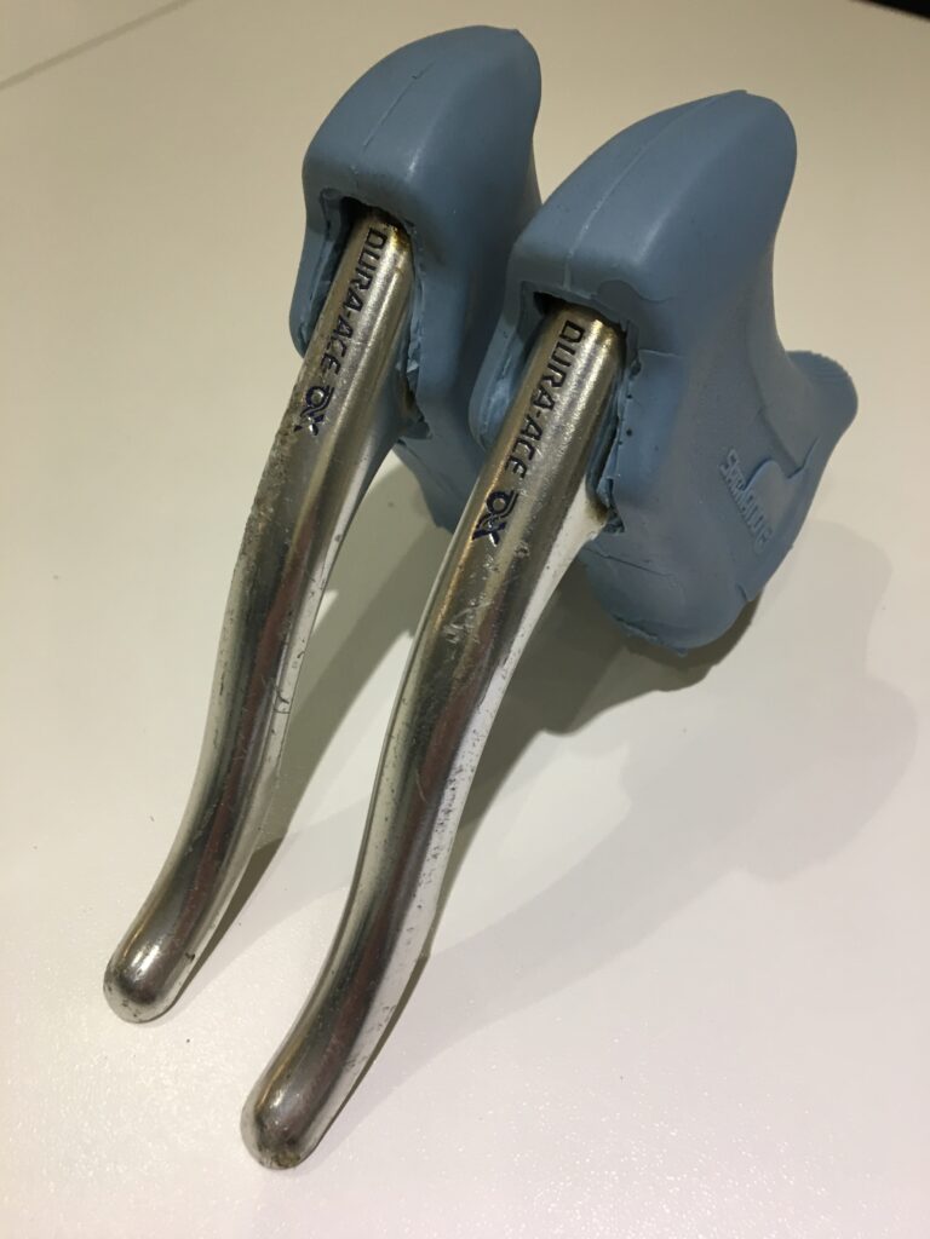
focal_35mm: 29
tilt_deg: -52.3
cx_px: 465
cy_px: 620
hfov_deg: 48.2
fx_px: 1039
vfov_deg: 61.7
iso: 100
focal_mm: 4.15
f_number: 2.2
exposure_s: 1/33
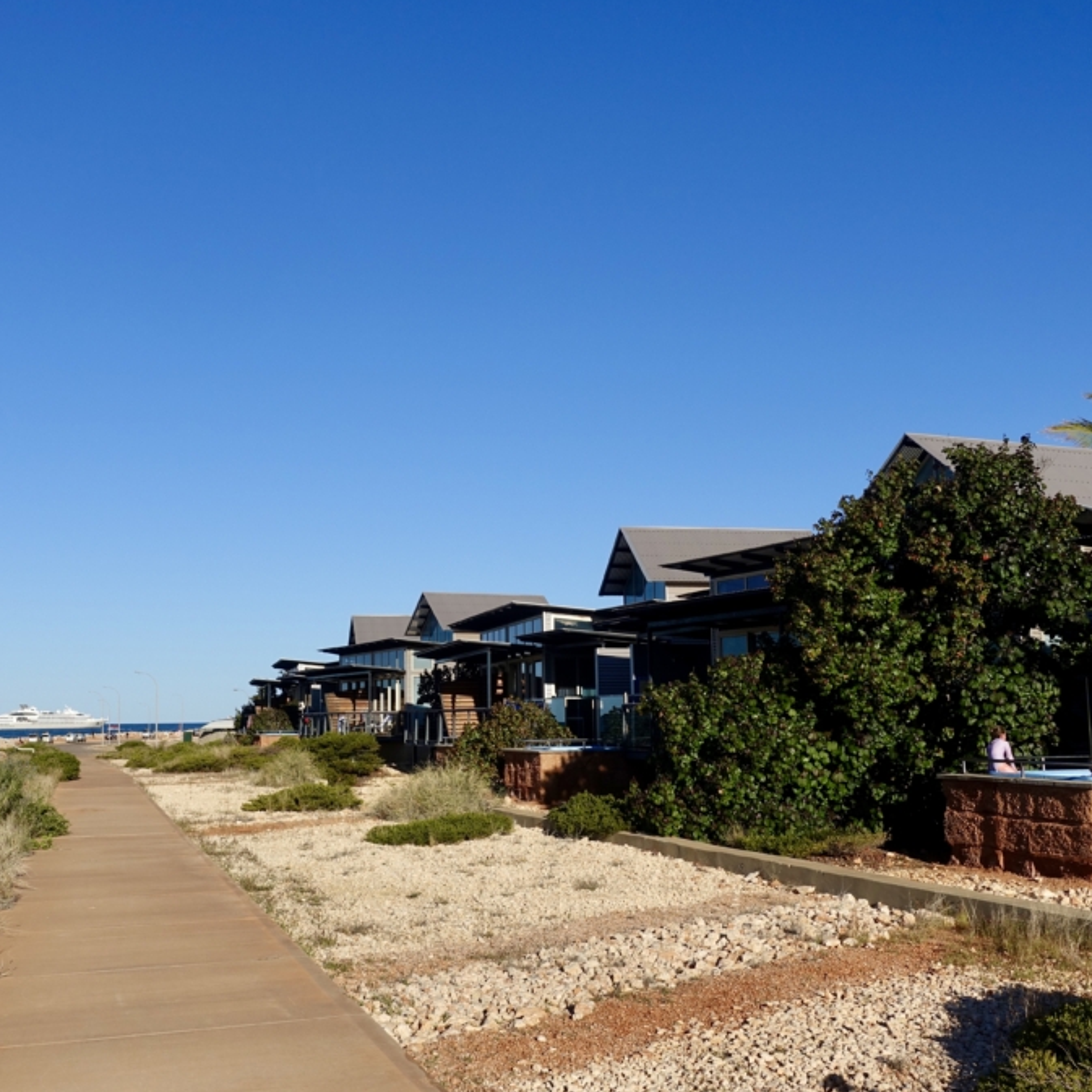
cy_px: 543
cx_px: 456
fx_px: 1392
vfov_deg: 42.8
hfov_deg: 42.7
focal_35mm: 39
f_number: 5.6
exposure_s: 1/125
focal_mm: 10.89
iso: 125
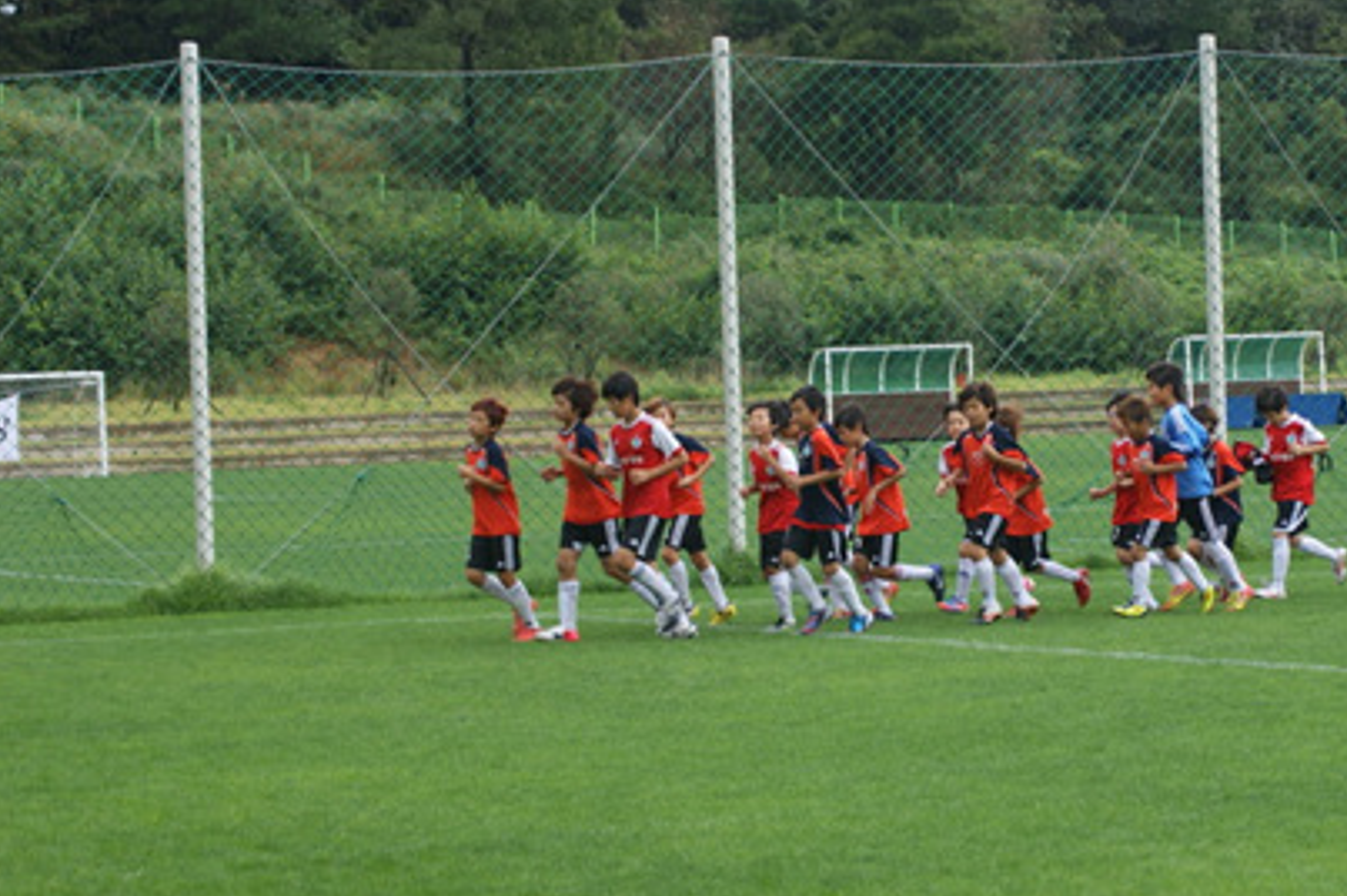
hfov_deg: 14.3
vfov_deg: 9.6
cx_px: 983
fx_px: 5346
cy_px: 522
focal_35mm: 143
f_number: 5.6
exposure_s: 1/125
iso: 100
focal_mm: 60
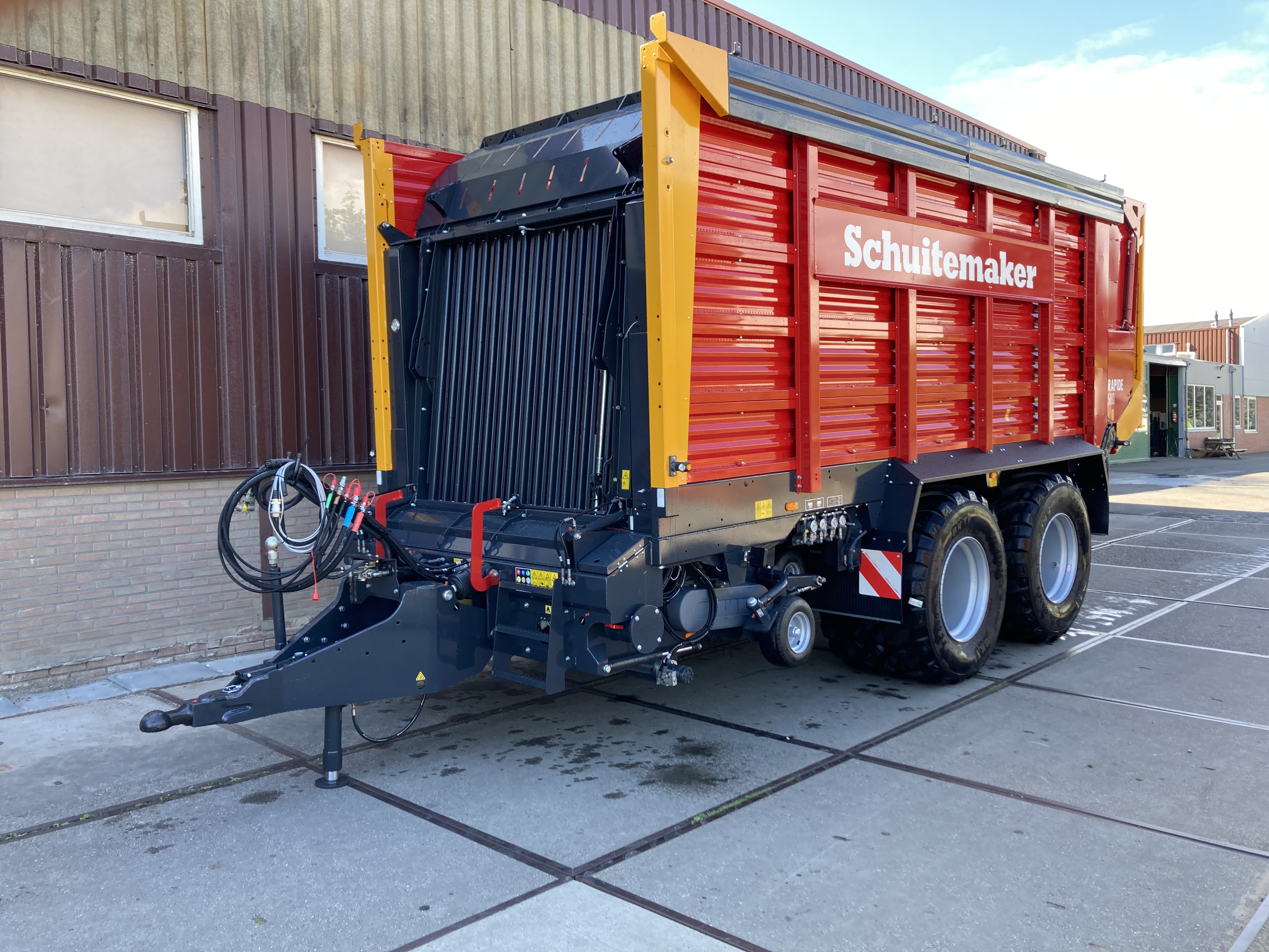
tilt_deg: -0.3
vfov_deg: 49.7
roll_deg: +1.1
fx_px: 1026
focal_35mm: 28
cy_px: 476
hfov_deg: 63.4
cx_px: 634
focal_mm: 3.99
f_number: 1.8
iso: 20
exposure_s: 1/124
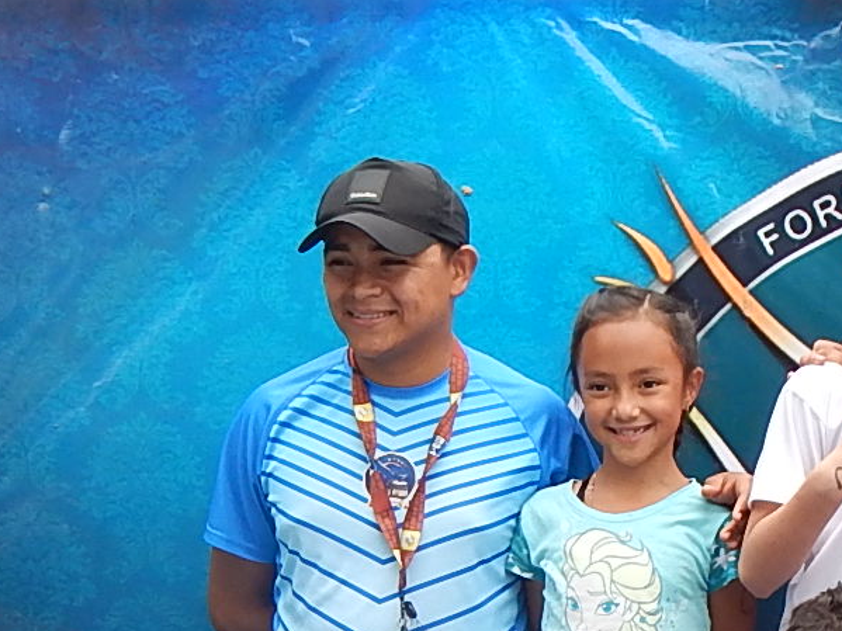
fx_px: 3137
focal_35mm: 129
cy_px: 980
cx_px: 902
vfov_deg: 11.0
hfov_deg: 14.9
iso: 125
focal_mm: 6.1
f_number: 3.3
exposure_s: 1/250
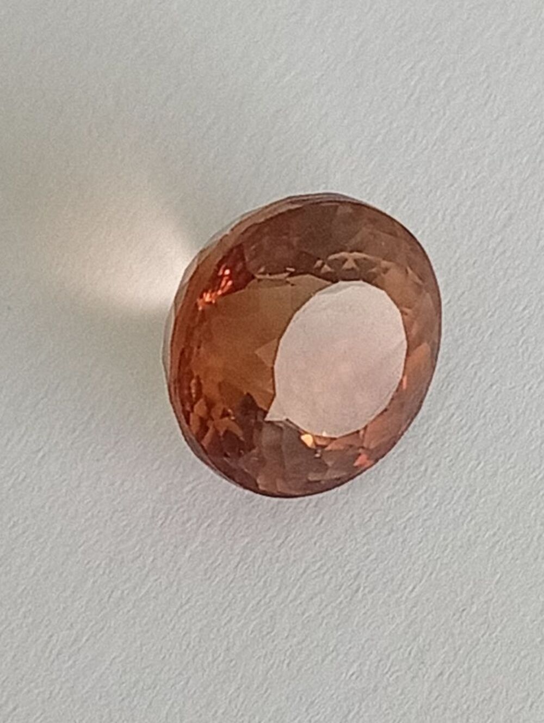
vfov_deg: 14.0
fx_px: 2947
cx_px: 272
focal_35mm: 141
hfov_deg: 10.5
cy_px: 362
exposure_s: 1/50
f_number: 1.8
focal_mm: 3.84
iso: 217
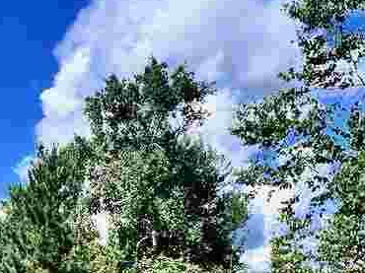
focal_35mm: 45
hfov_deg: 37.4
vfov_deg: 29.3
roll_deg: +0.5
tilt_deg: +3.3
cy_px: 293
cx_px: -5
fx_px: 474
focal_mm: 1.57
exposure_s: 1/1325
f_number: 1.8
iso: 32
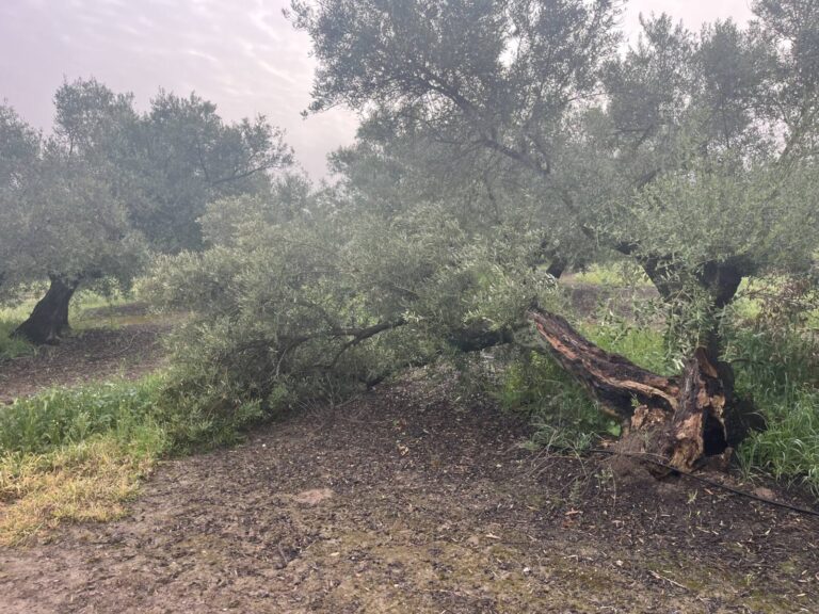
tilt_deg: -3.2
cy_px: 307
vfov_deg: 53.1
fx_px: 615
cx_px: 410
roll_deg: +1.7
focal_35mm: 26
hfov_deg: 67.3
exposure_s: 1/248
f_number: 1.6
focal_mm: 5.1
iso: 40
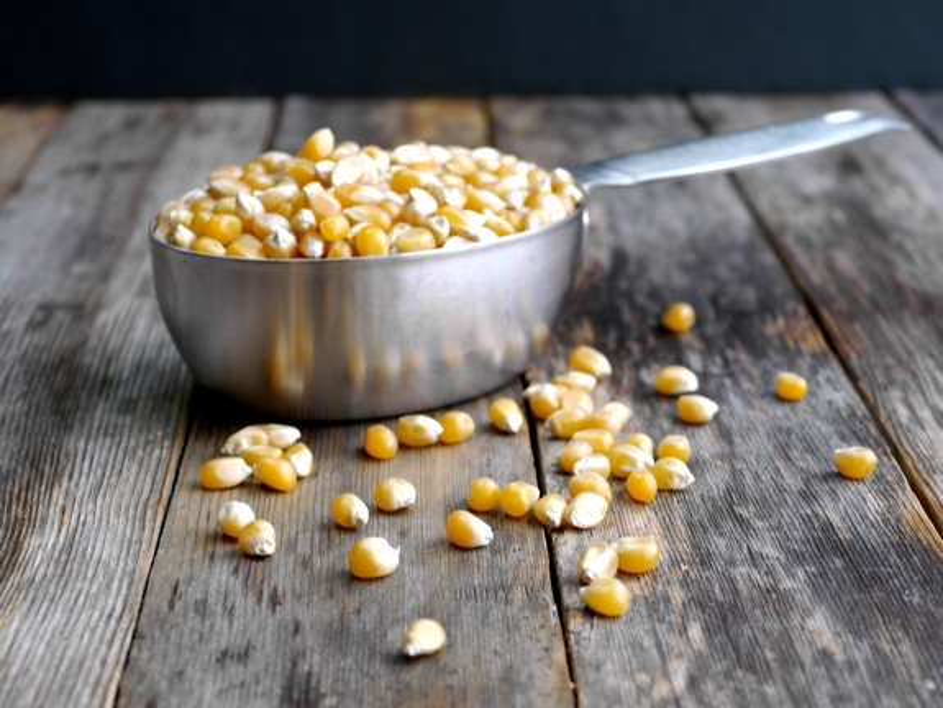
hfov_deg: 38.2
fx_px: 1363
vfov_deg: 29.1
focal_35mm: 50
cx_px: 472
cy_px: 354
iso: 125
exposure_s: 1/30
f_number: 4.5
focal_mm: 25
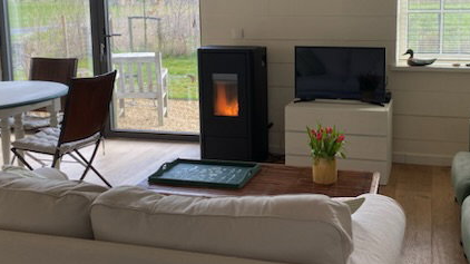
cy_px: 71
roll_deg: +0.5
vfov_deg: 27.4
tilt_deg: -8.4
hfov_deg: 46.9
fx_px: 536
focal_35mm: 43
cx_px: 297
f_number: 1.8
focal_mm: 4.25
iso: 40
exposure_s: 1/121
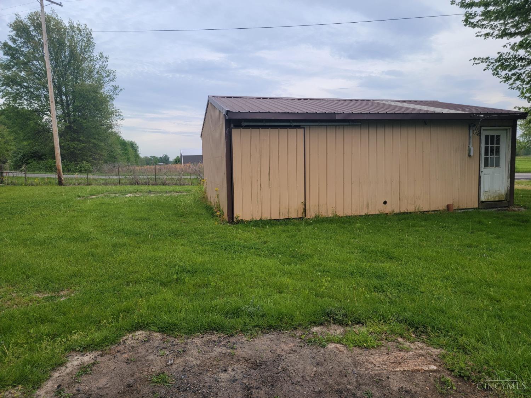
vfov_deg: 56.8
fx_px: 368
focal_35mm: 24
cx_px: 266
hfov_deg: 71.6
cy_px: 199
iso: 32
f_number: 1.8
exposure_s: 1/120
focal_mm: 6.7
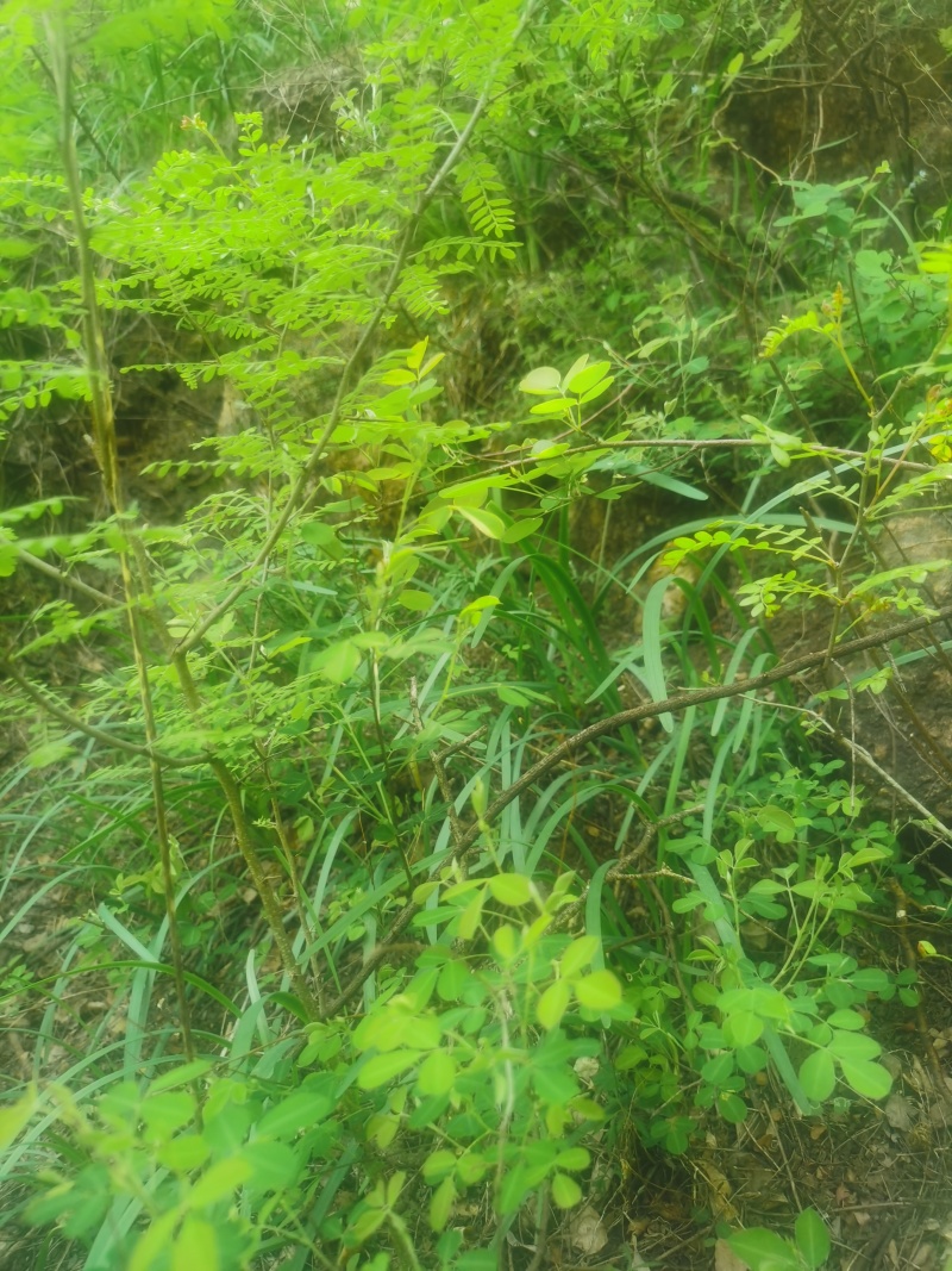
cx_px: 476
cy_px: 636
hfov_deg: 51.3
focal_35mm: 27
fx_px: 990
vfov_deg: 65.3
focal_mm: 5.58
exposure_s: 1/100
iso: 64
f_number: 1.8
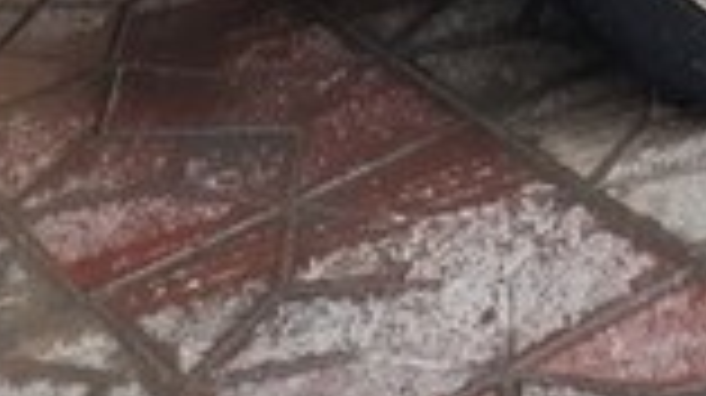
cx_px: 1268
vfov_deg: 9.0
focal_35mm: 124
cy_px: -457
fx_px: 2319
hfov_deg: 15.0
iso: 200
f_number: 1.9
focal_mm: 3.6
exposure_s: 1/25
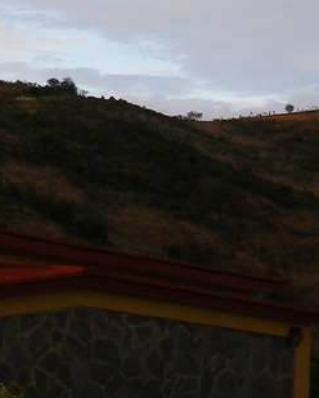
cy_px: 227
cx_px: 139
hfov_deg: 14.6
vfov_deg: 18.1
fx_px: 1248
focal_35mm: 106
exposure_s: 1/160
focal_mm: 5
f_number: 3.2
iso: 80
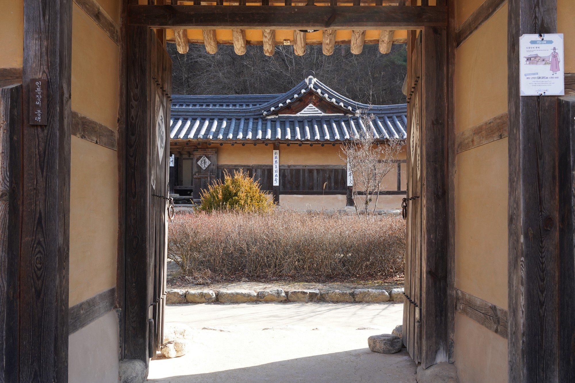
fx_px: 607
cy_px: 192
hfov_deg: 50.7
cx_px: 288
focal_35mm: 38
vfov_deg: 35.1
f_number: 11
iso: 400
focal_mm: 38
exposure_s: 1/100
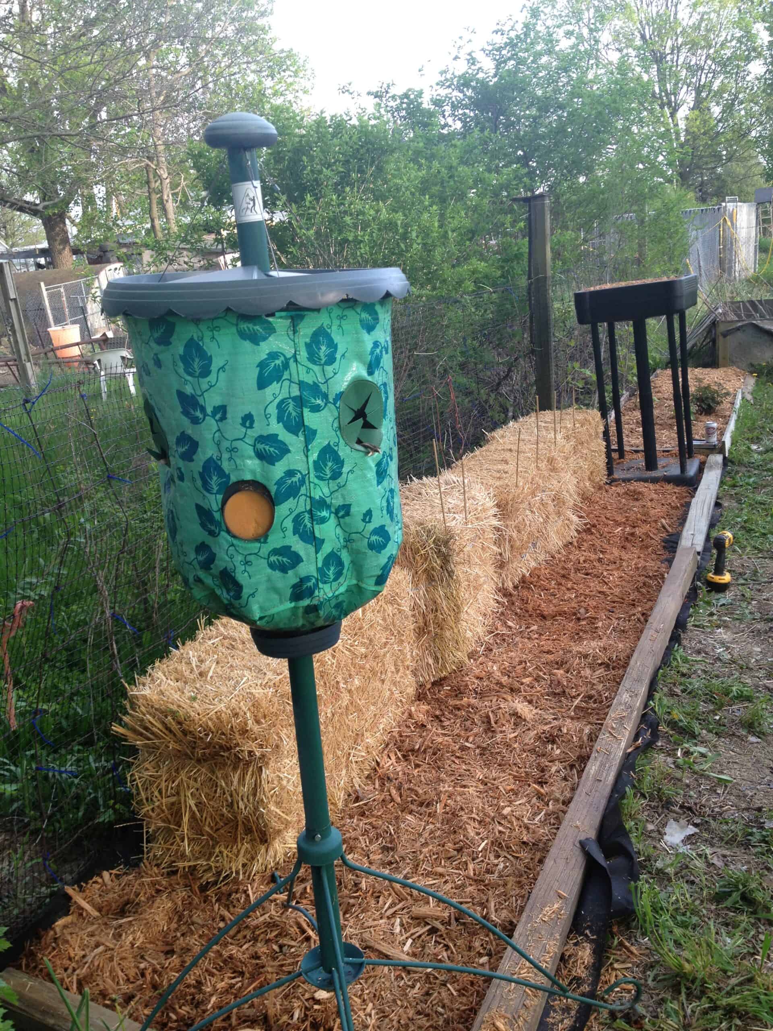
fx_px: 1042
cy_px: 516
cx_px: 386
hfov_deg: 40.7
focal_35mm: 35
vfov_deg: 52.6
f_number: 2.4
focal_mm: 4.28
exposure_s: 1/120
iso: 50
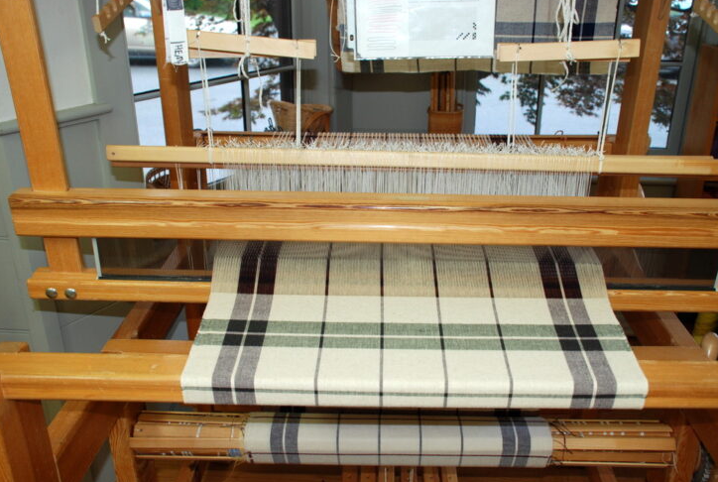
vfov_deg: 38.0
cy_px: 248
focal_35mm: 35
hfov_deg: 54.3
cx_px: 377
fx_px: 699
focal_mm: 22
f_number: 4
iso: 400
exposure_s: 1/60
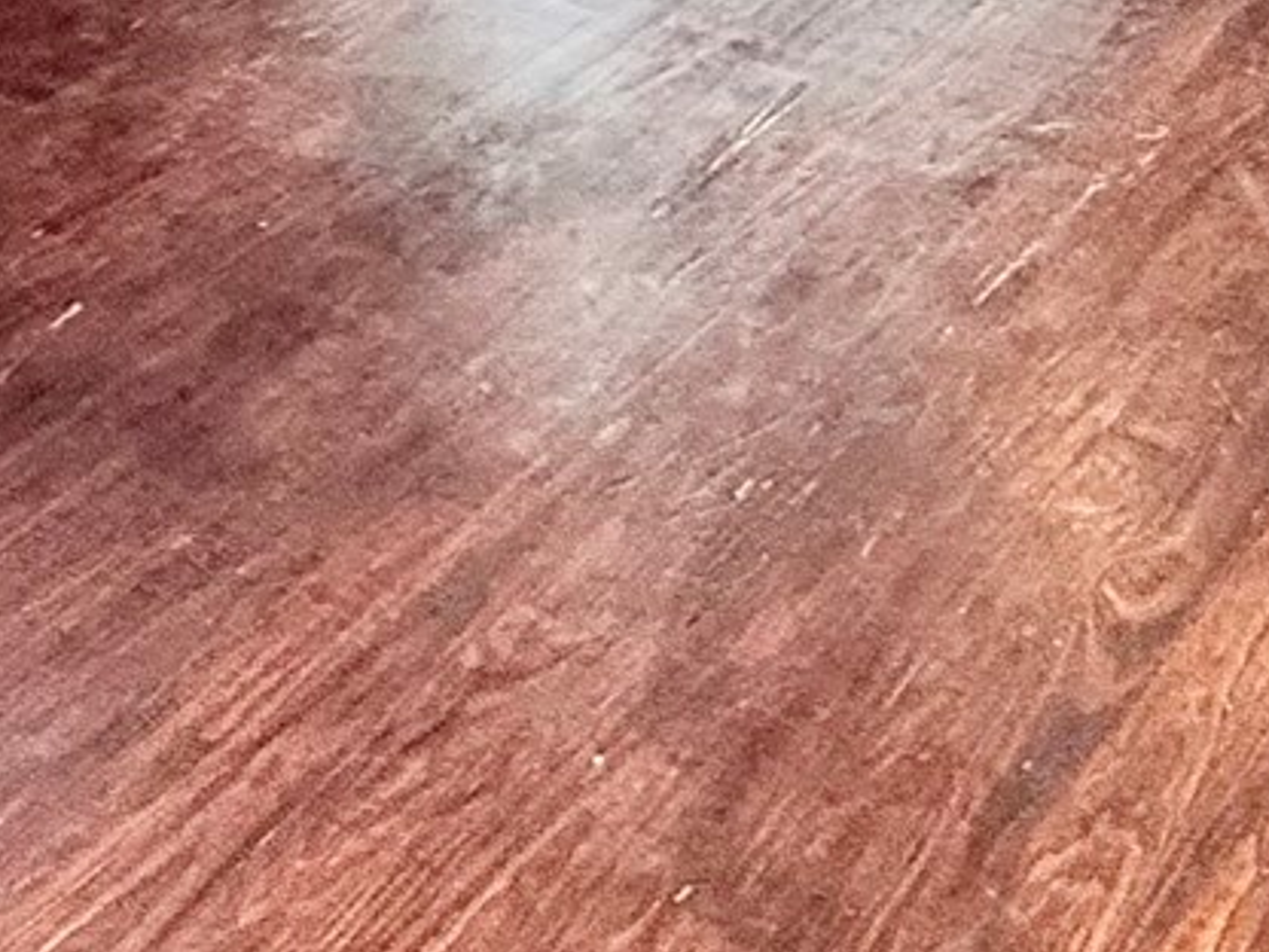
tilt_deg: -7.8
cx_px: 924
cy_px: -842
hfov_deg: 27.8
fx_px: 2529
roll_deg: -0.6
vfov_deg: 16.9
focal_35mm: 69
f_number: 2.2
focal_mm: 2.22
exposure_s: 1/60
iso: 200
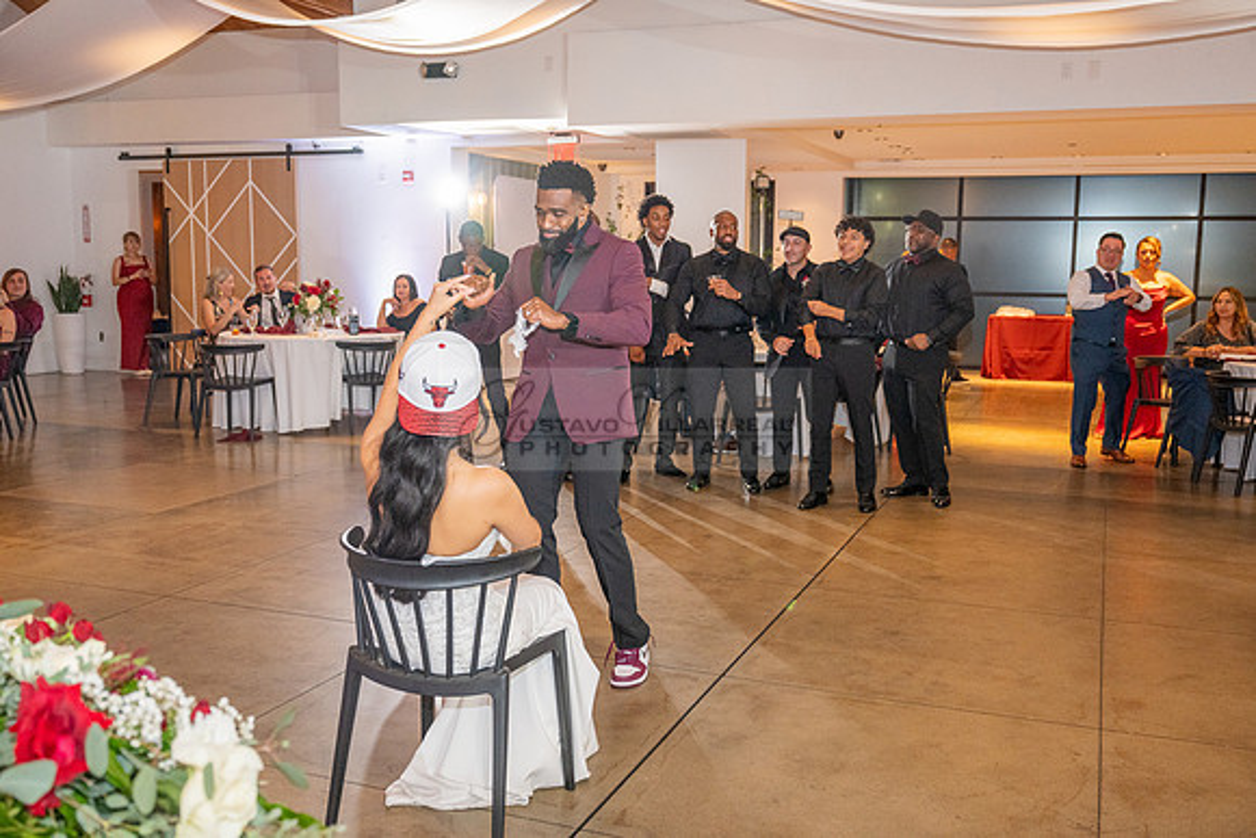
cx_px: 628
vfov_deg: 38.9
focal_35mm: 34
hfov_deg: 55.8
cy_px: 419
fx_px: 1186
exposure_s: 1/200
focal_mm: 34
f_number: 3.5
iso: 2000
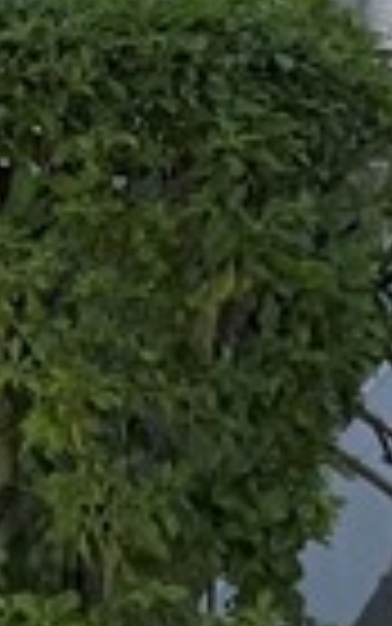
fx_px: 3210
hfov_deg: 6.6
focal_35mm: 188
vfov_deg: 10.9
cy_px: -212
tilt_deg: +10.7
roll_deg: +4.3
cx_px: -577
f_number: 1.78
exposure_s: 1/6711
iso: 80
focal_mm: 6.76
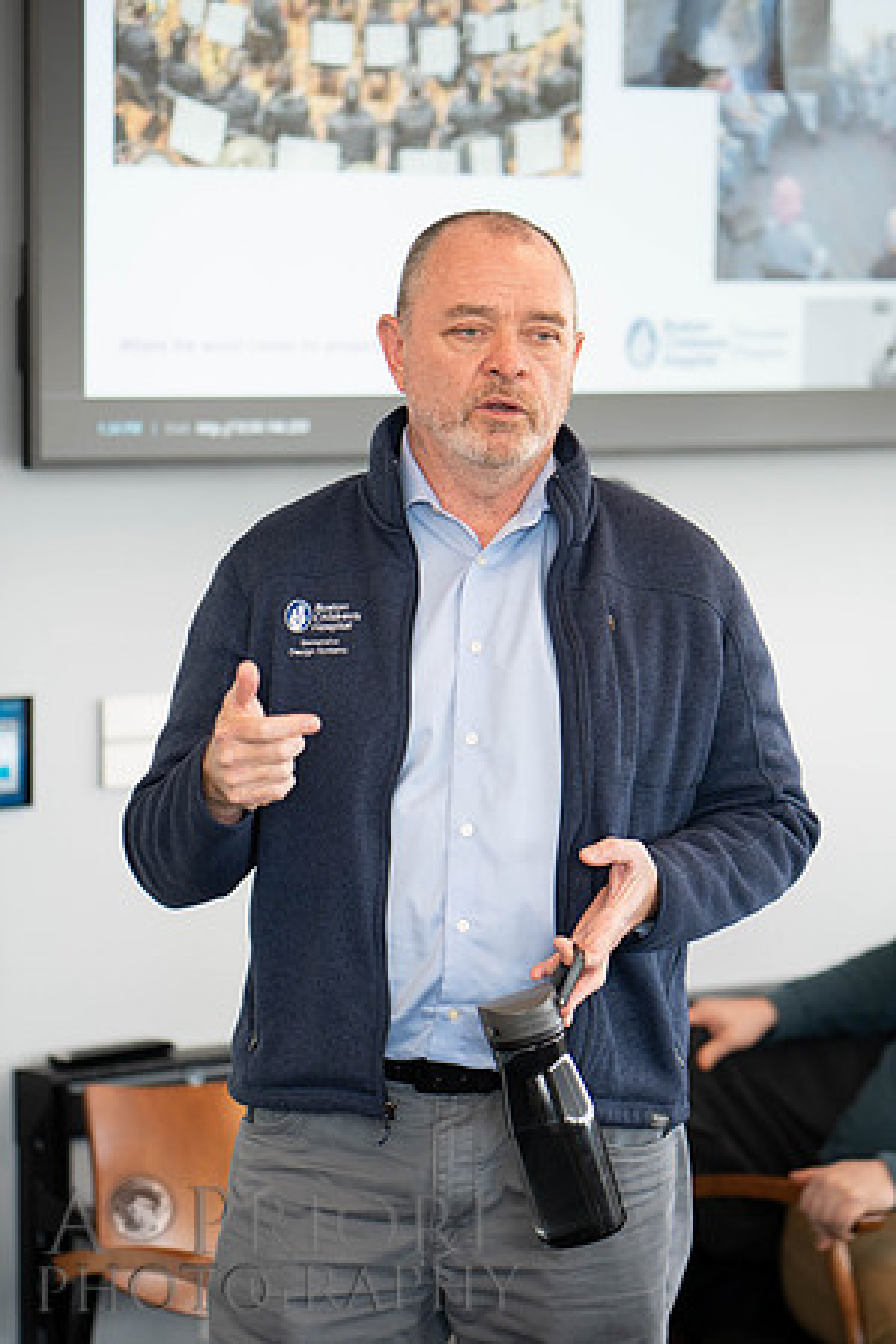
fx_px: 4760
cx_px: 431
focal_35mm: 128
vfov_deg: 16.1
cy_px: 672
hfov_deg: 10.8
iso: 500
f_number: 1.8
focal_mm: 85
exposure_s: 1/320
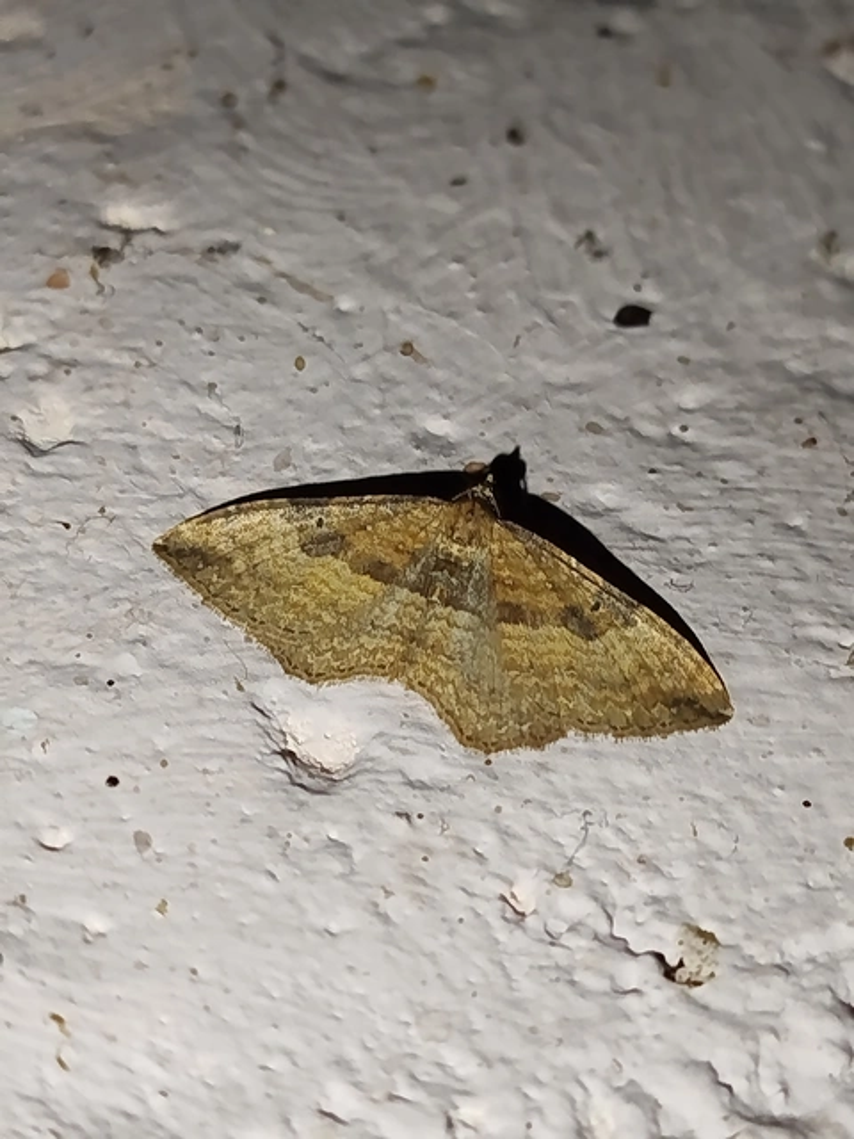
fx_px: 2664
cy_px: 570
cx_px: 427
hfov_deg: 18.2
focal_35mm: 81
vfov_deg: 24.1
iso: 100
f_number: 1.7
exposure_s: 1/50
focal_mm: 5.31
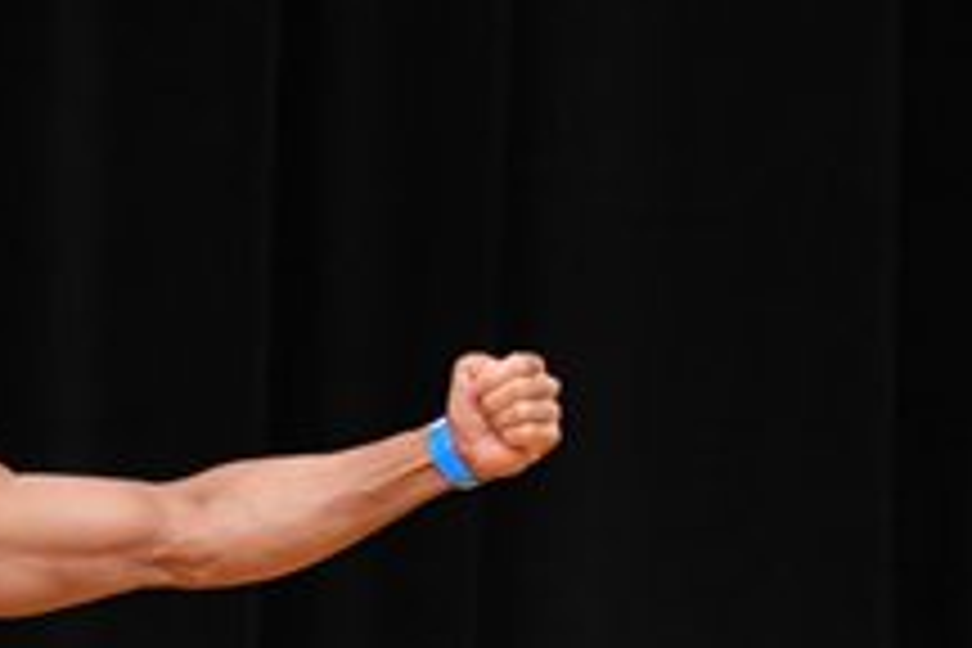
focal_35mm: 1022
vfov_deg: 1.3
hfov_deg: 2.0
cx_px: -83
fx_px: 27592
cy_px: 1040
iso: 3200
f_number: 5.6
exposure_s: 1/400
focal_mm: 190
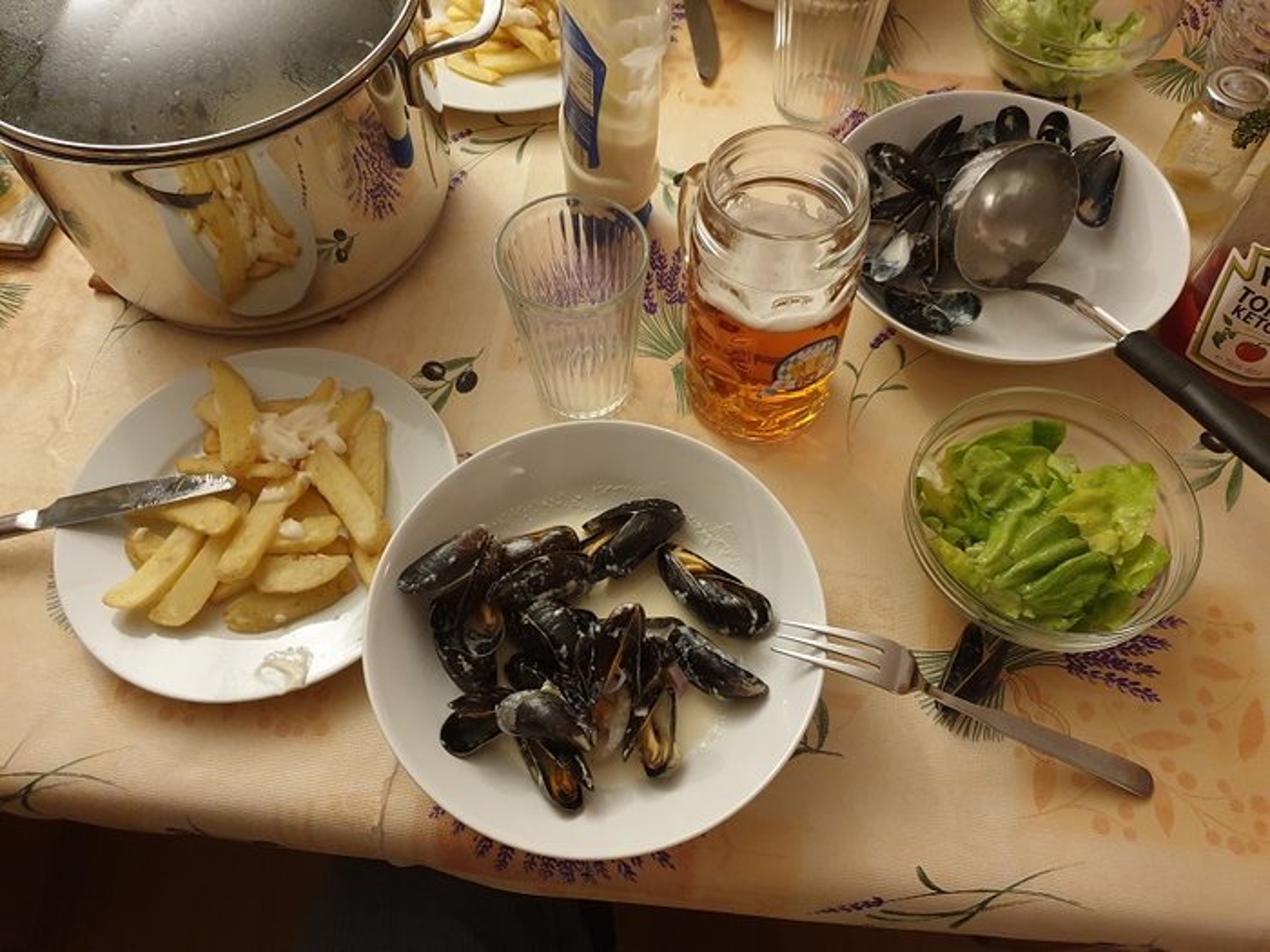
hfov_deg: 67.3
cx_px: 635
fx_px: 954
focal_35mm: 26
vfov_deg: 53.1
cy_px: 476
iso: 250
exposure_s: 1/14
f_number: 1.5
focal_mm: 4.3
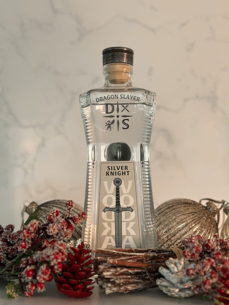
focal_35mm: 48
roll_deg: -0.2
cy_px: 152
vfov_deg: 39.7
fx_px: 423
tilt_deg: +3.3
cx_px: 114
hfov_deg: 30.3
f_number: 1.78
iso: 160
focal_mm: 6.86
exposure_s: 1/60
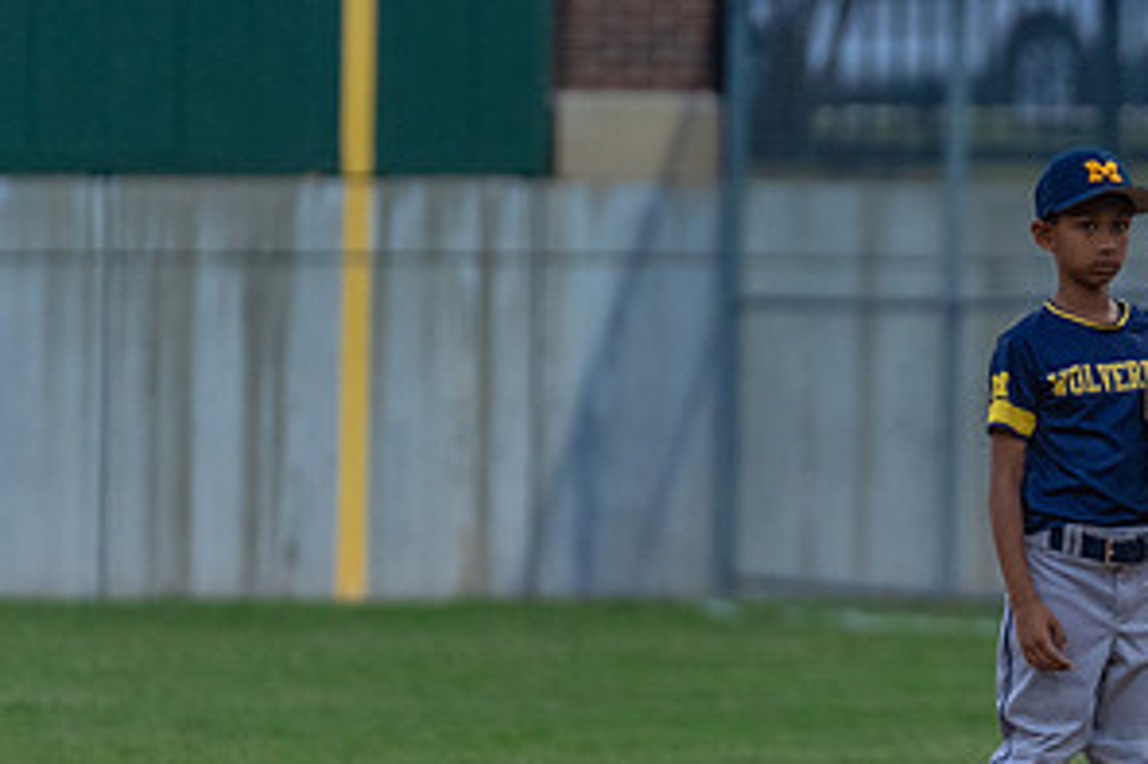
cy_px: 485
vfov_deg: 2.2
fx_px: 19536
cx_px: 1009
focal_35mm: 613
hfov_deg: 3.4
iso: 1600
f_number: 2.8
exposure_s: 1/1250
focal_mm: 200
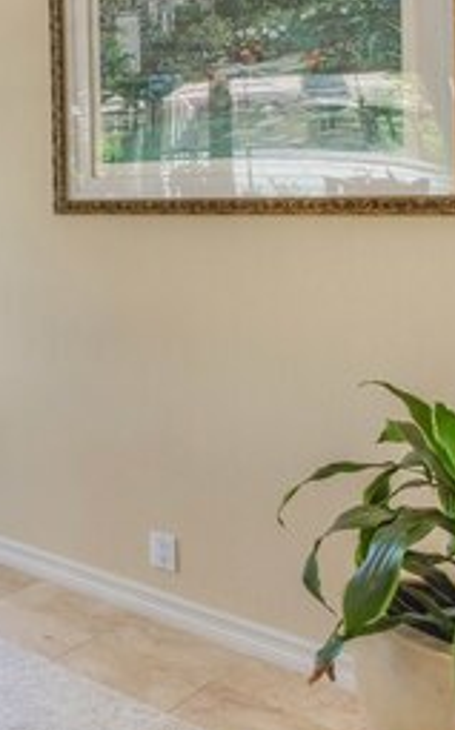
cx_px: -462
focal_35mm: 42
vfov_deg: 46.0
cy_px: 206
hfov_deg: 18.7
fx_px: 835
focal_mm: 14
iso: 160
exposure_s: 1/250
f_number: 5.6
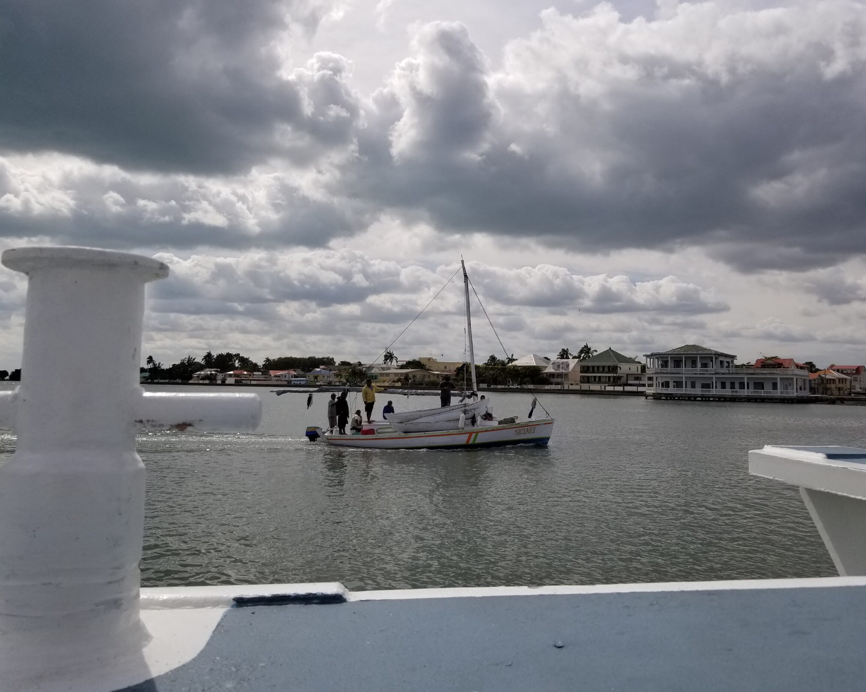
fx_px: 718
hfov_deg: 62.1
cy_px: 340
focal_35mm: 28
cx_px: 473
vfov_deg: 51.5
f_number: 1.7
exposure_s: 1/7280
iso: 50
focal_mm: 4.25
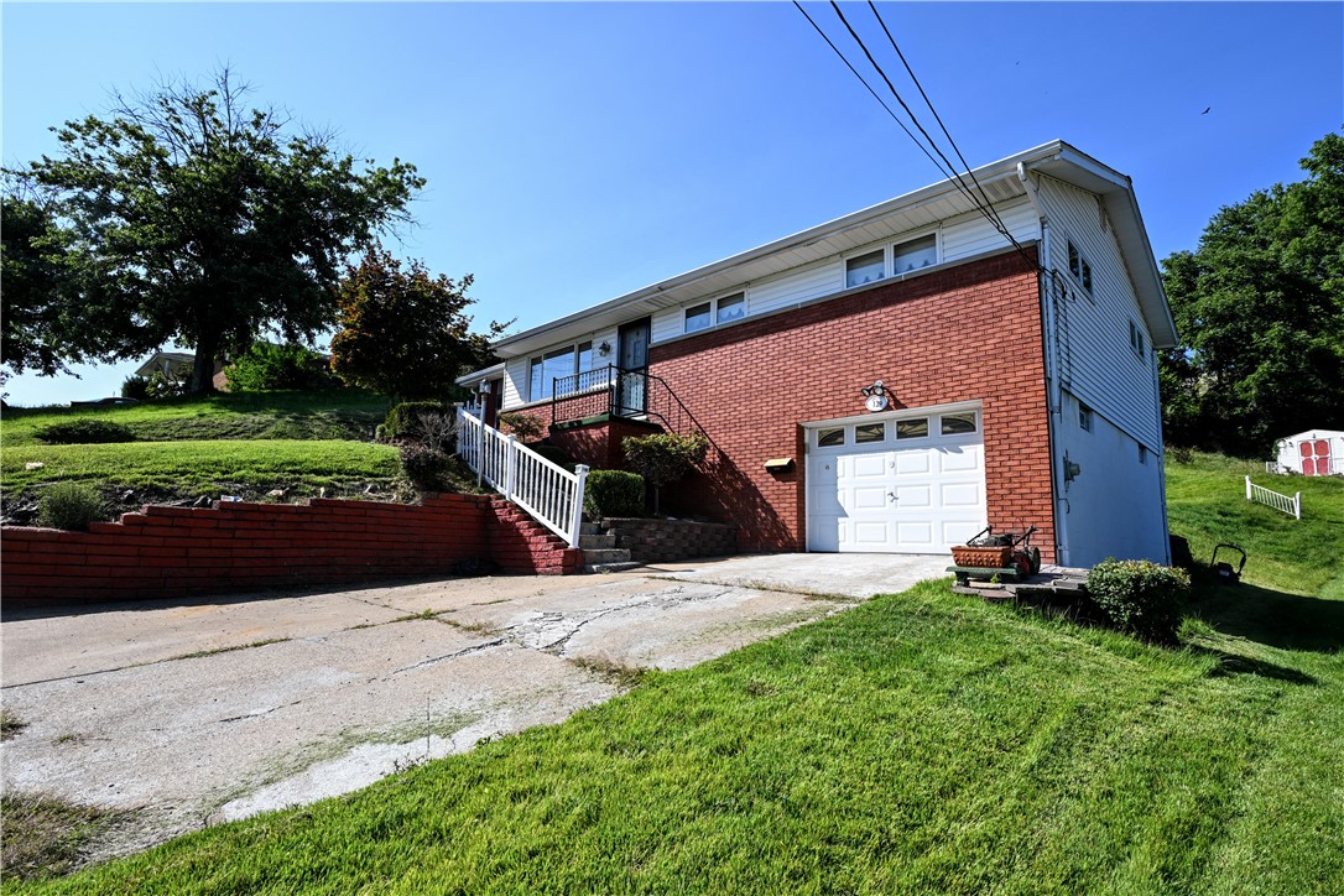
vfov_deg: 65.2
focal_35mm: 19
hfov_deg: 87.7
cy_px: 448
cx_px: 672
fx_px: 700
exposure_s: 1/160
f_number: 9
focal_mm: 12.5
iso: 100
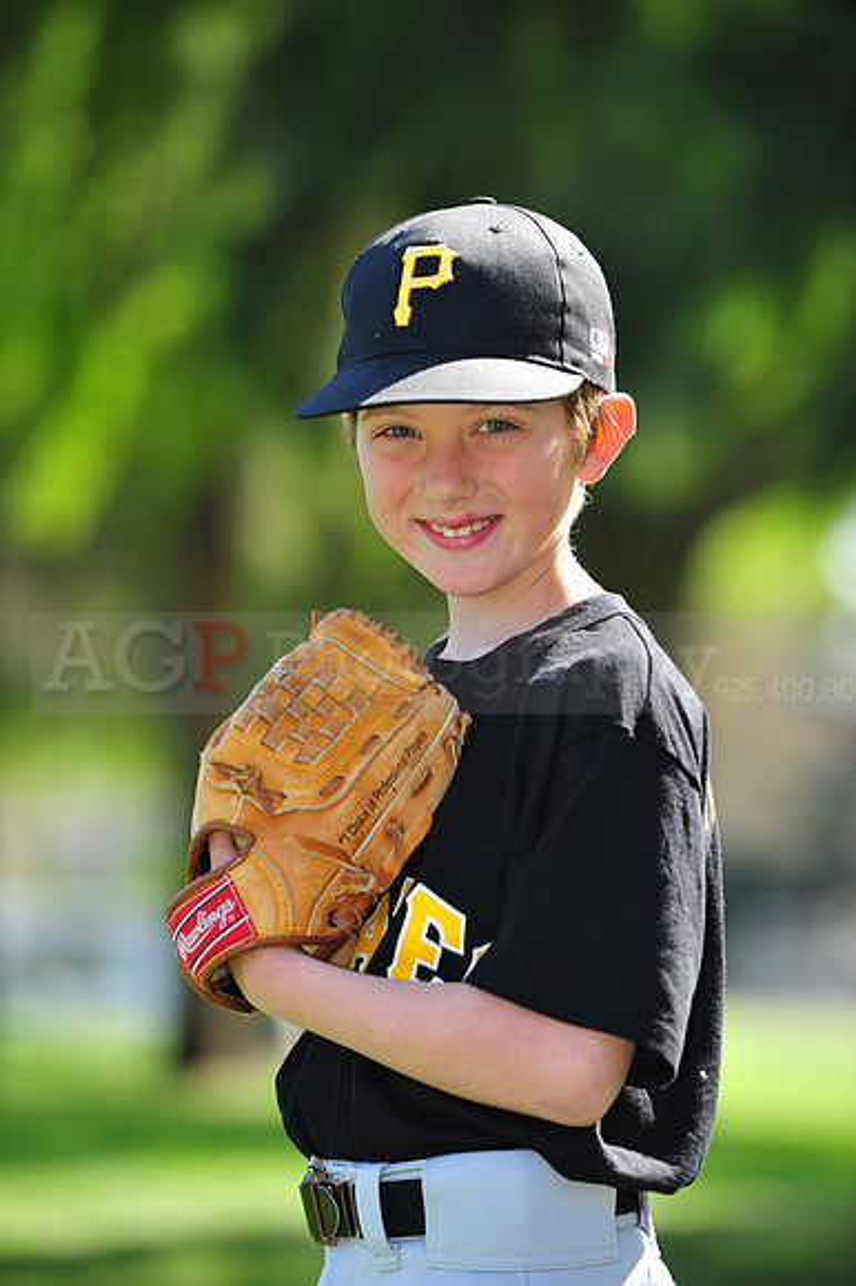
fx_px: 6249
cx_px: 428
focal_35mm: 175
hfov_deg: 7.8
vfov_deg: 11.8
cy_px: 643
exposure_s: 1/400
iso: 200
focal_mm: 175
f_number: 4.5
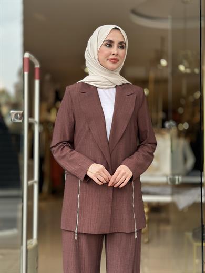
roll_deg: -1.2
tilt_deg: +1.1
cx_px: 102
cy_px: 136
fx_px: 379
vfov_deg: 39.7
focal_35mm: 48
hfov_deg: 30.3
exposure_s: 1/387
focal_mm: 6.86
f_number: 1.78
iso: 80
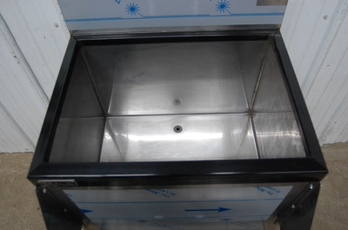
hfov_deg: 62.0
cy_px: 115
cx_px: 174
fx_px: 289
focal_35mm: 30
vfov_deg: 43.4
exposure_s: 1/30
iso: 640
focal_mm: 20
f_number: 3.8
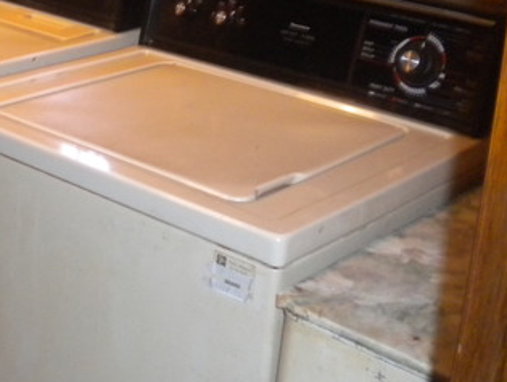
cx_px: 29
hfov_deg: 26.3
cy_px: 76
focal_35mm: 71
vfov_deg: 20.5
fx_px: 1041
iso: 400
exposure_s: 1/30
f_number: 3.1
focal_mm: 6.3
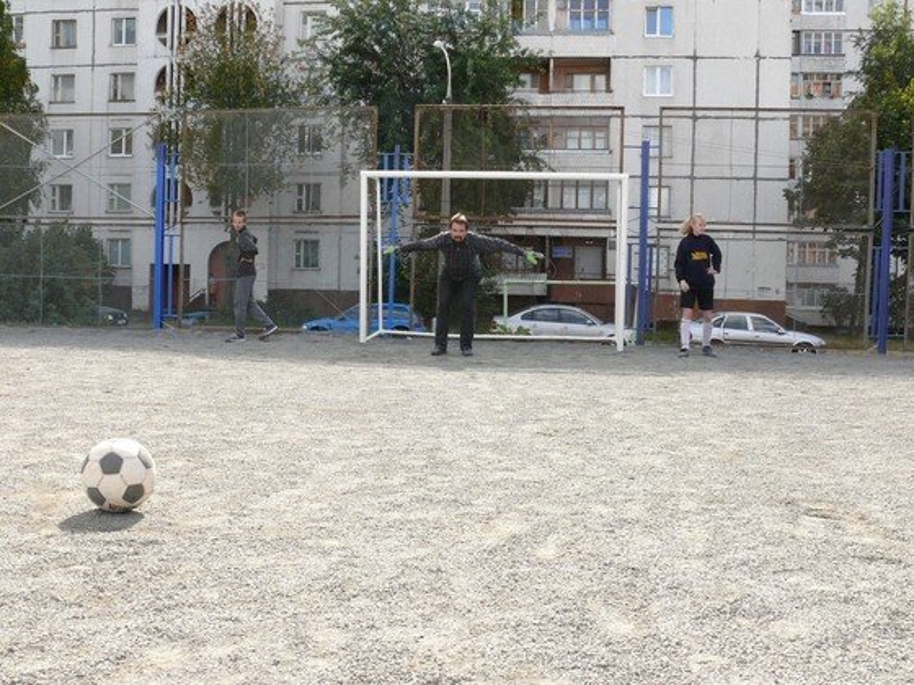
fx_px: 924
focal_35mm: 35
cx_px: 457
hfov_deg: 52.6
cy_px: 342
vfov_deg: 40.7
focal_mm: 7.4
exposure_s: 1/200
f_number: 5.6
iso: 200
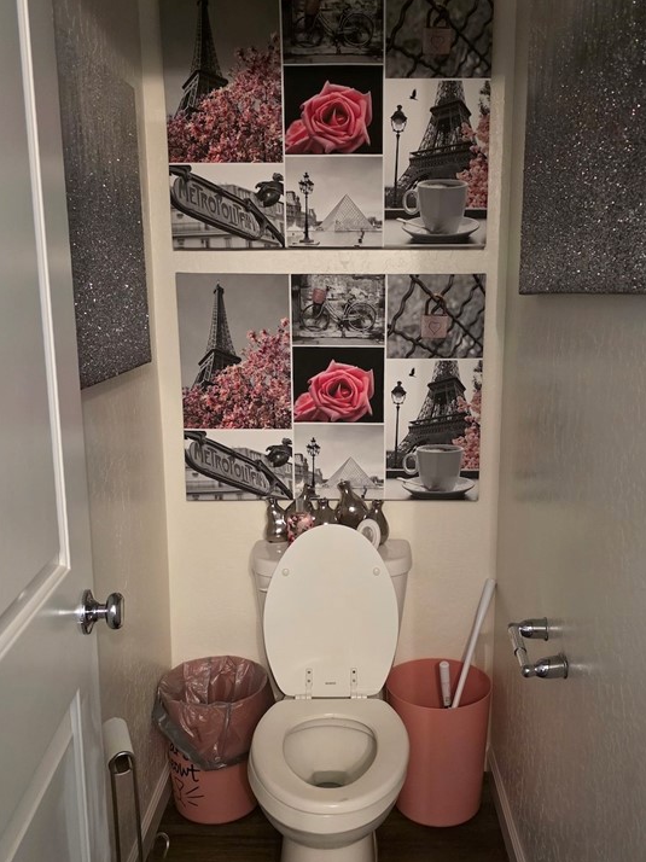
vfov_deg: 55.3
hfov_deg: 42.8
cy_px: 462
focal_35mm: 33
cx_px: 362
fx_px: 822
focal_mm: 6.3
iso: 1600
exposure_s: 1/120
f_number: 1.7
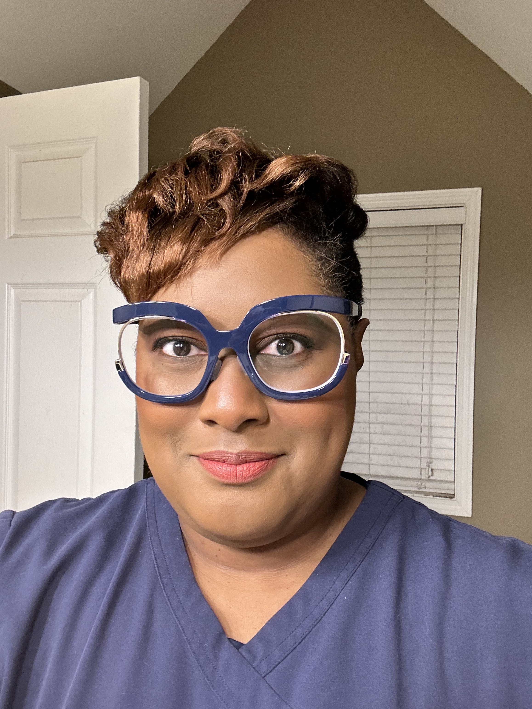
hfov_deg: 46.8
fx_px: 615
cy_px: 354
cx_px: 266
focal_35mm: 30
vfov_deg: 60.0
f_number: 1.9
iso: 125
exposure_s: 1/60
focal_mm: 2.69
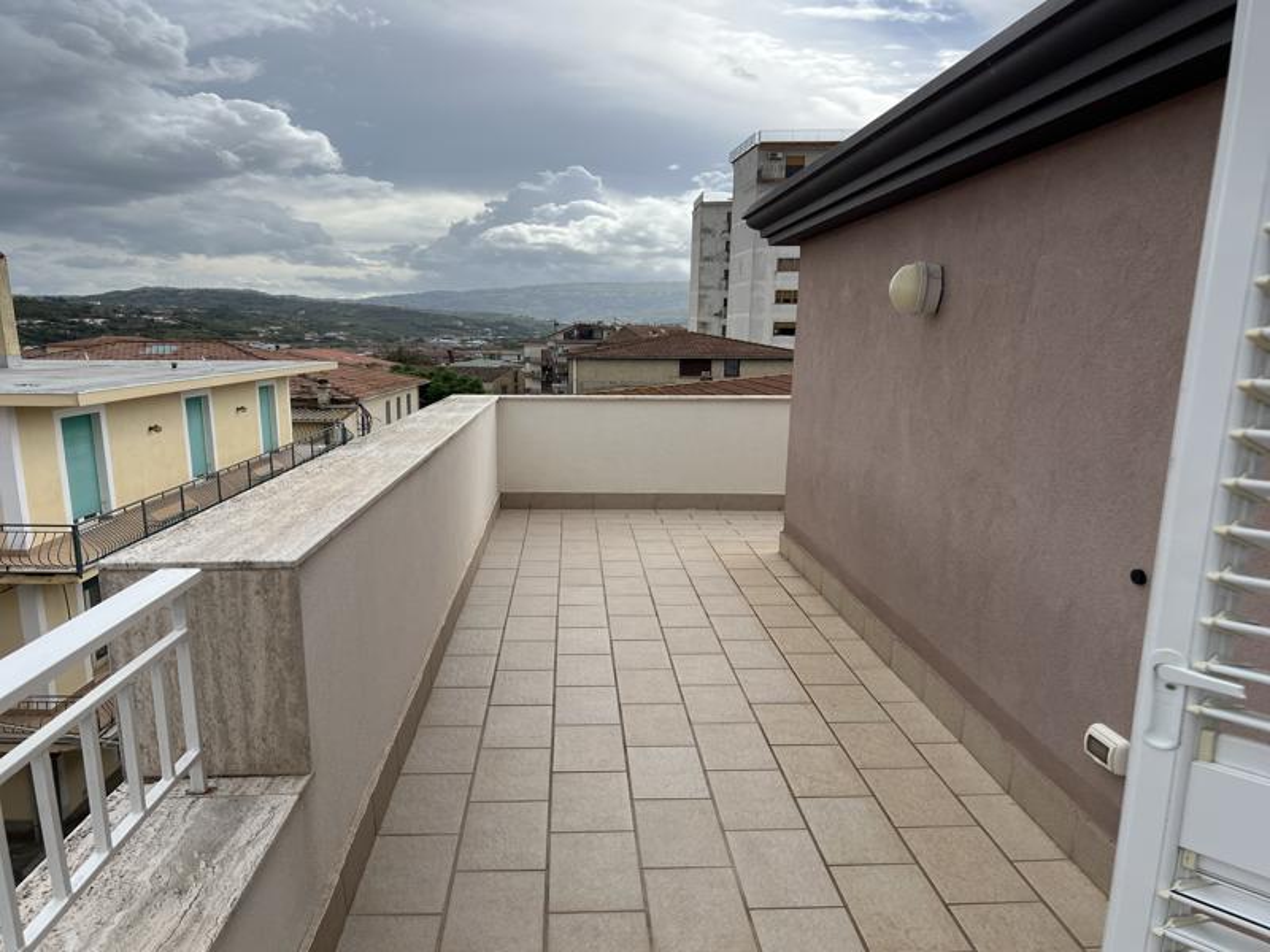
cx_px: 635
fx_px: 954
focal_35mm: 26
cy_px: 476
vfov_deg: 53.1
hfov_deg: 67.3
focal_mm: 5.7
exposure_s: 1/3831
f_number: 1.5
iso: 50
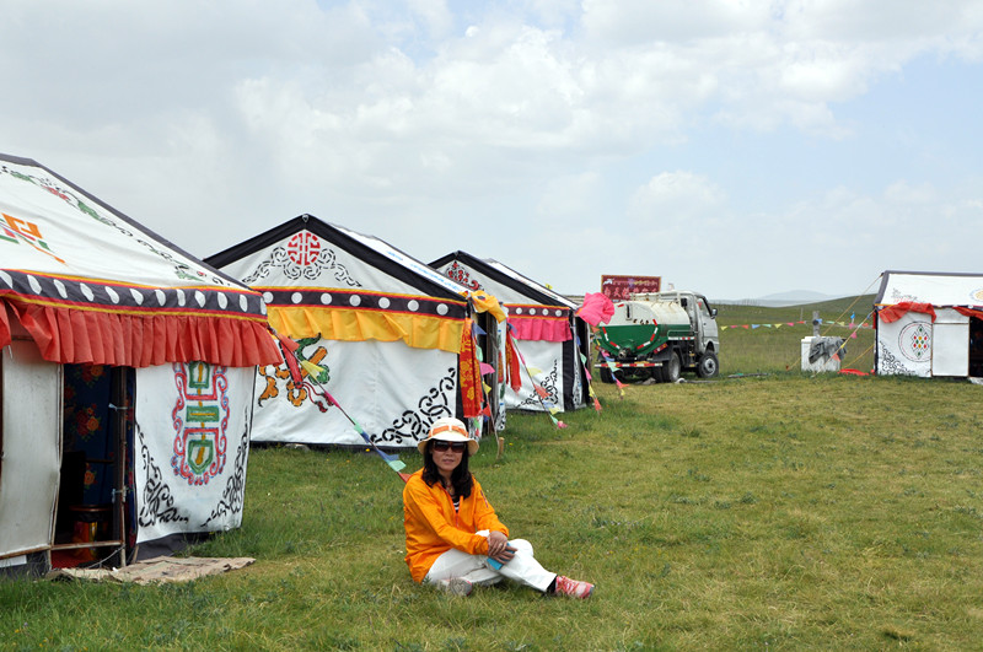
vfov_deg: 18.1
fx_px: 2045
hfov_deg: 27.0
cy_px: 326
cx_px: 492
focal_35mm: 75
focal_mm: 50
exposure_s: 1/160
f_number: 14
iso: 200
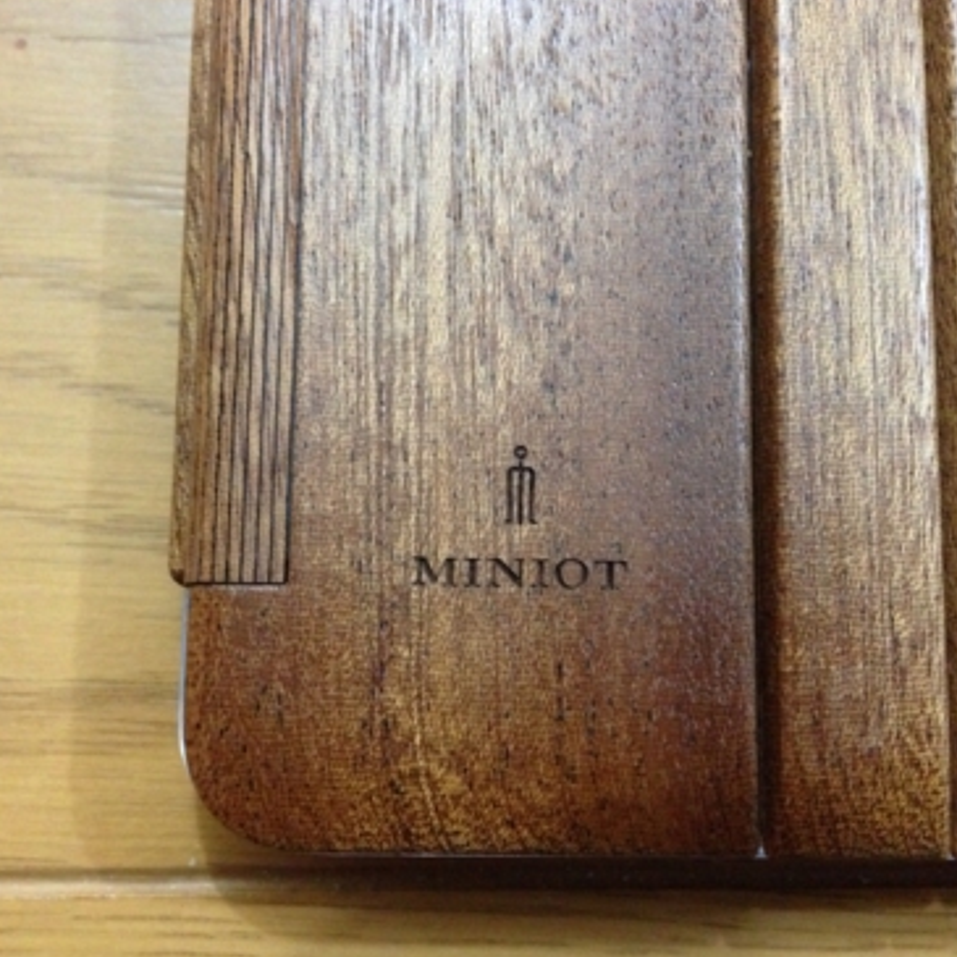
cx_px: 475
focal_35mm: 40
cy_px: 478
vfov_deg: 41.9
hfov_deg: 41.9
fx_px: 1251
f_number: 2.4
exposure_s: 1/15
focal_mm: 4.13
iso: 800
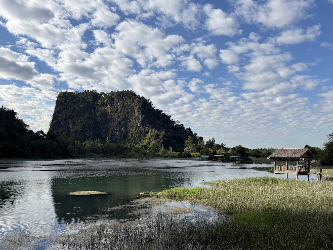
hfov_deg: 61.6
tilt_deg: +1.7
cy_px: 146
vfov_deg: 48.0
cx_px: 173
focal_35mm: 29
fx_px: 279
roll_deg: +0.3
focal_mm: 6.76
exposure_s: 1/4975
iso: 80
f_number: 1.78
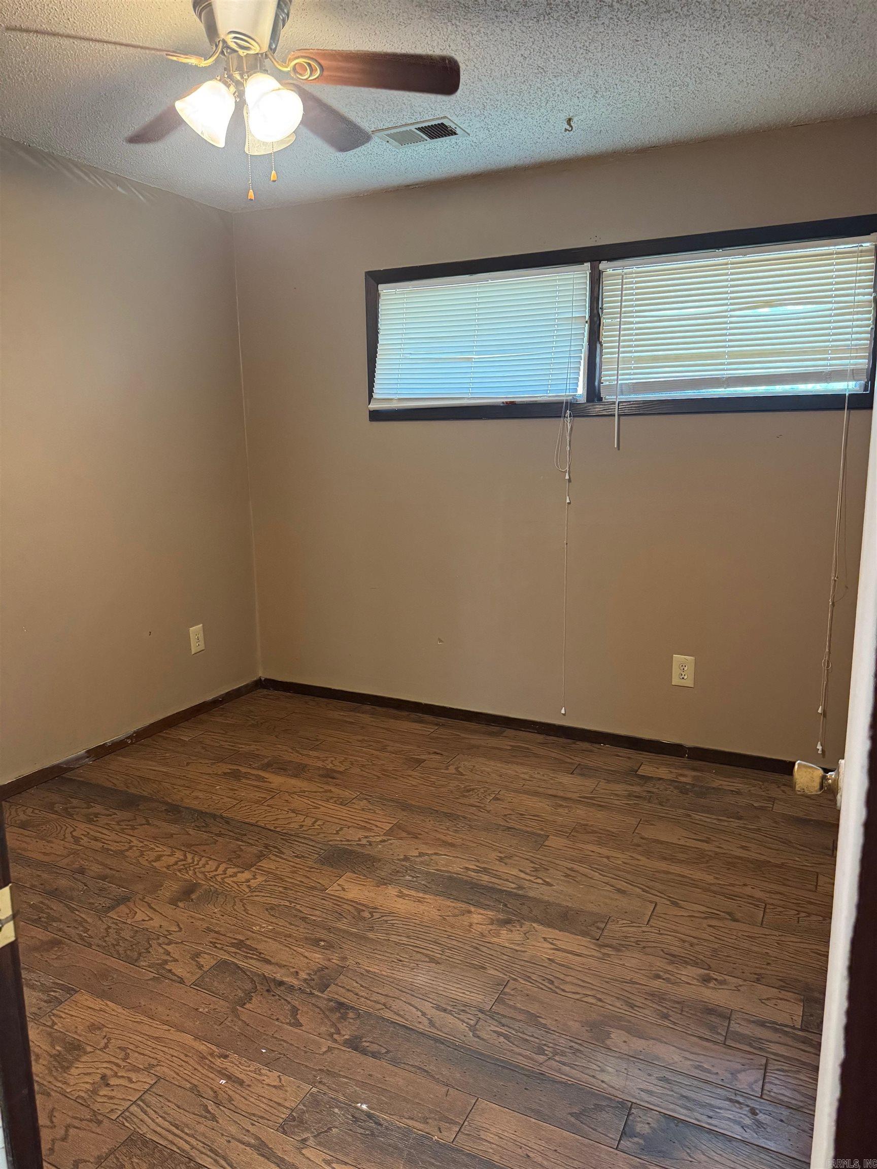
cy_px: 584
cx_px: 438
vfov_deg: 71.6
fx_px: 811
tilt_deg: -11.0
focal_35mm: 24
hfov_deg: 56.8
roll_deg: +1.5
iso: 800
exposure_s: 1/60
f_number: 1.78
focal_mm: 6.76
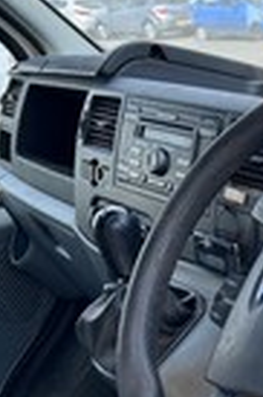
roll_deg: +3.8
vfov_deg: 28.4
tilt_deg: -26.9
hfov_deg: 17.0
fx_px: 758
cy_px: 342
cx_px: 442
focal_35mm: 69
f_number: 1.5
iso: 50
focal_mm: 5.7
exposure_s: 1/646
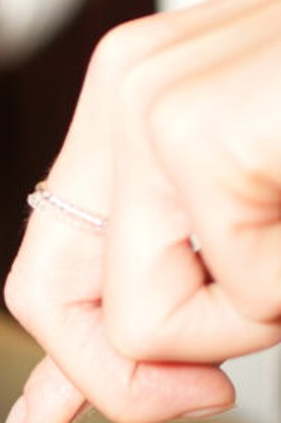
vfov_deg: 9.6
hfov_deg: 6.4
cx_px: -138
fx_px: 2488
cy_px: 520
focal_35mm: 212
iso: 800
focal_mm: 35
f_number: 1.8
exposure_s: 1/200
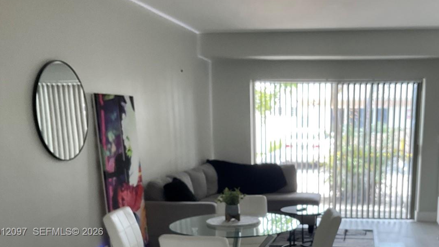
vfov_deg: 24.5
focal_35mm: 47
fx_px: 547
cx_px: 303
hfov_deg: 42.9
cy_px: 232
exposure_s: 1/60
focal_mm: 3
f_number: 1.8
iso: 32
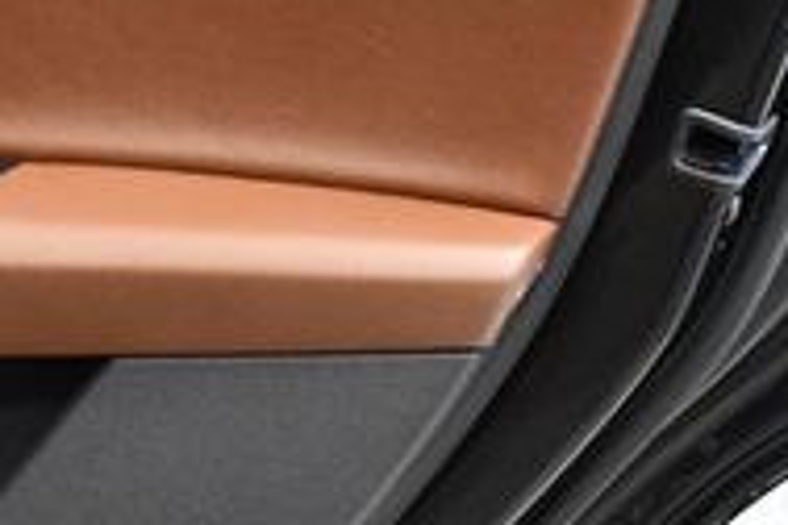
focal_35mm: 122
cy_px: 317
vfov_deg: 11.2
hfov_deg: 16.1
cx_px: -167
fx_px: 2670
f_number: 3.5
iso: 3200
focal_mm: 18
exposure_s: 1/80
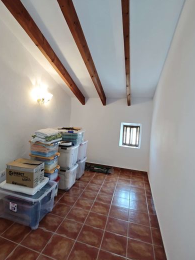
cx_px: 85
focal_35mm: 19
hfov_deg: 68.4
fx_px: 143
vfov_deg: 84.7
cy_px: 130
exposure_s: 1/33.3
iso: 640
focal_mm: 2.16
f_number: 2.2
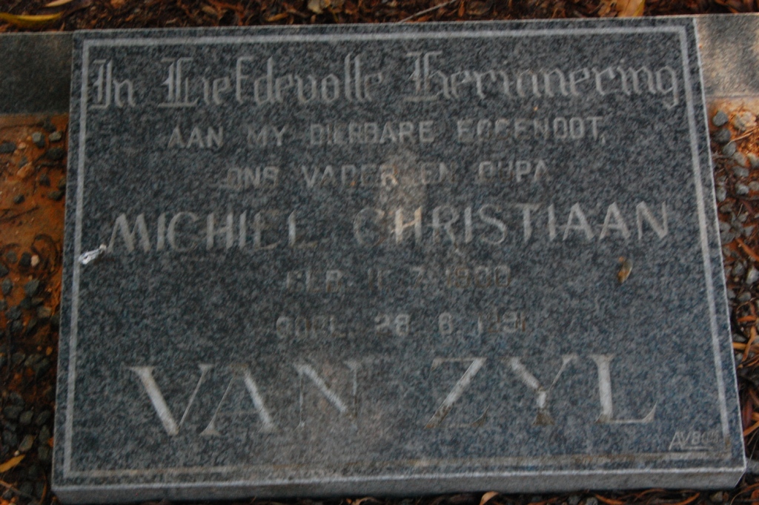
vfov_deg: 18.2
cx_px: 380
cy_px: 252
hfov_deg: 27.0
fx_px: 1580
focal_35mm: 75
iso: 1400
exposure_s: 1/30
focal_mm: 50
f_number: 22
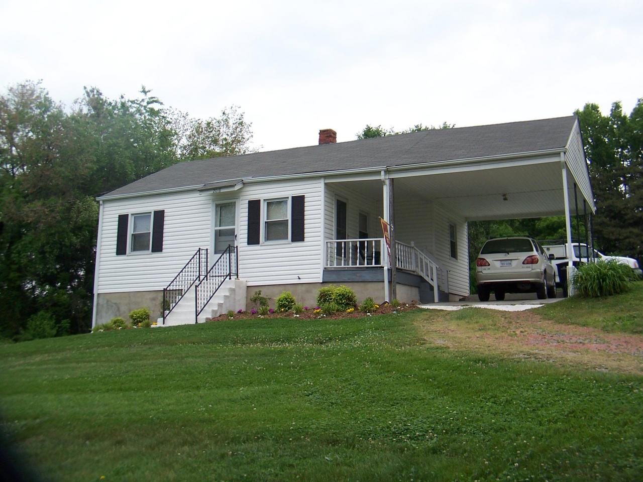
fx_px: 706
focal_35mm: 38
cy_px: 241
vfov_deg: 37.7
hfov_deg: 49.0
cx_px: 322
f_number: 2.8
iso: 80
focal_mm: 6.3
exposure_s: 1/640
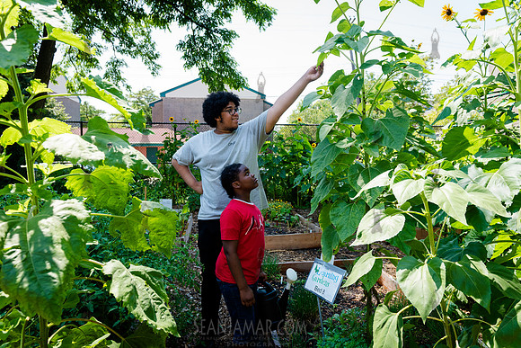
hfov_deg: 73.7
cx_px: 260
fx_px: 347
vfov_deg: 53.2
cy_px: 174
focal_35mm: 24
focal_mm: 24
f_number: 4.5
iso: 500
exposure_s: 1/640
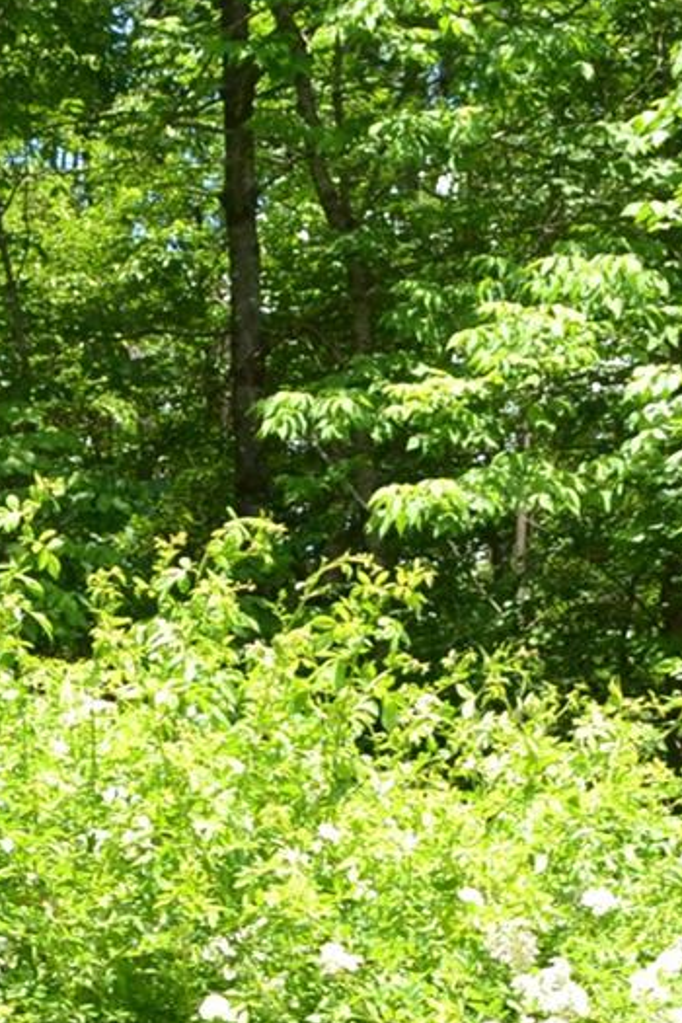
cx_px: -179
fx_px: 3324
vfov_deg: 16.9
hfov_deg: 11.4
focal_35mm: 117
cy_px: 1145
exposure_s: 1/100
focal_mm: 20
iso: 100
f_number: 6.3
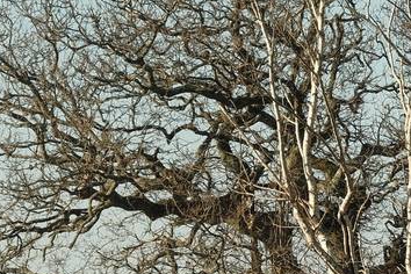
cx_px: 641
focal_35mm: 371
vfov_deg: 3.7
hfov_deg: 5.5
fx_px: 4235
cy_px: 294
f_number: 8
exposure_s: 1/1250
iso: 640
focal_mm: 54.5
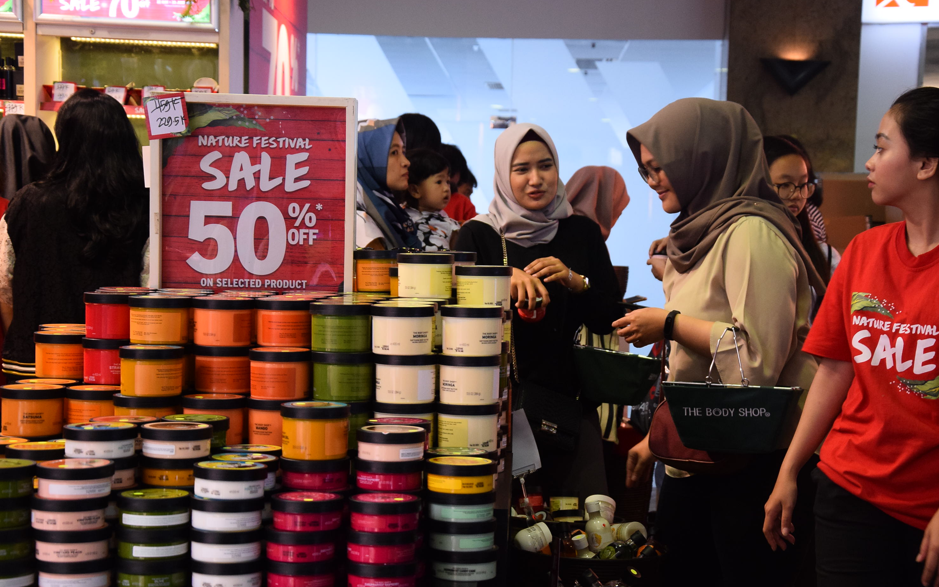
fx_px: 1779
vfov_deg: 18.7
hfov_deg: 29.6
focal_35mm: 70
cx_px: 469
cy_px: 303
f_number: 4.8
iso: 1800
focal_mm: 45
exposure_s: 1/100
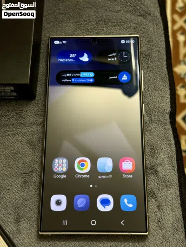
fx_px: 344
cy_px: 124
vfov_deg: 39.6
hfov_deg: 30.3
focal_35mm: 48
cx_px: 93
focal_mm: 6.76
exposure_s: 1/120
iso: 80
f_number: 1.78
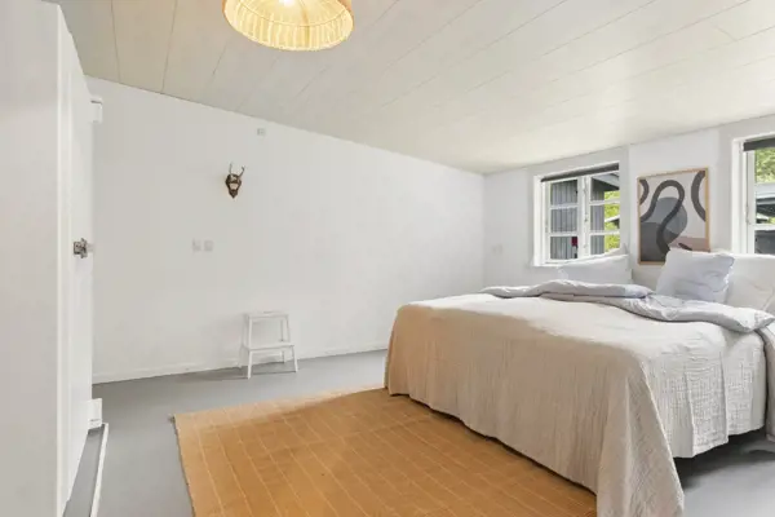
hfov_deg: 85.4
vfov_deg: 63.2
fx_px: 420
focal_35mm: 20
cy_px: 258
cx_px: 388
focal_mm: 13
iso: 200
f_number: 8
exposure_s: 1/4
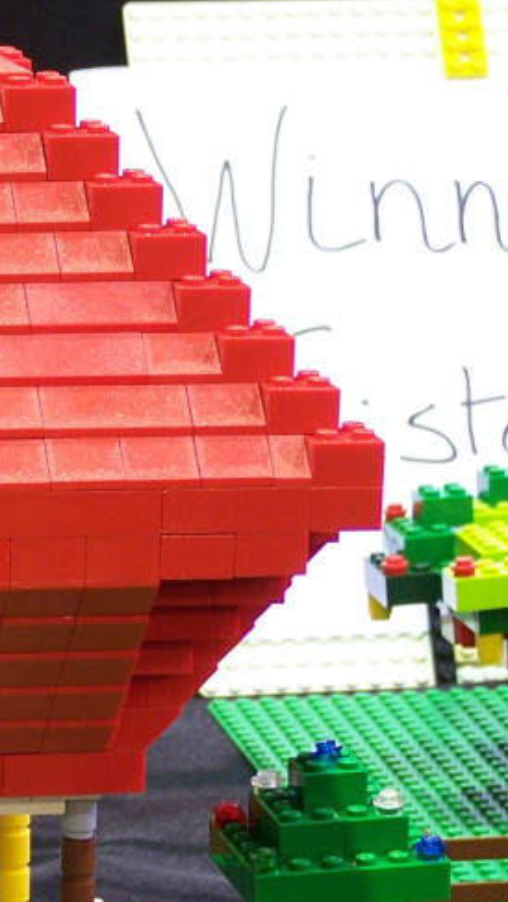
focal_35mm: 188
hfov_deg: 6.4
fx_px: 4501
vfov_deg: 11.4
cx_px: -59
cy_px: 639
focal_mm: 13.7
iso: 80
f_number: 3.2
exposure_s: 1/2
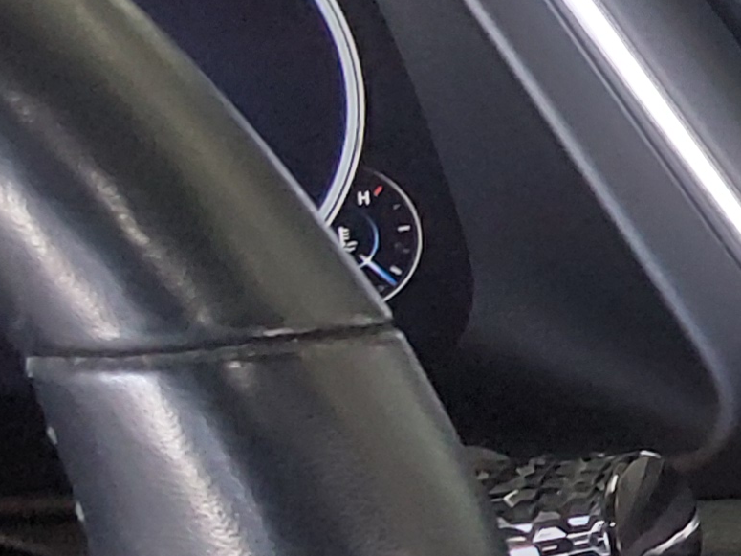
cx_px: 1401
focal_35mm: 118
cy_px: 333
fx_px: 2526
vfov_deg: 12.5
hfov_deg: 14.4
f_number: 1.9
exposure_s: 1/60
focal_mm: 2.91
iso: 125
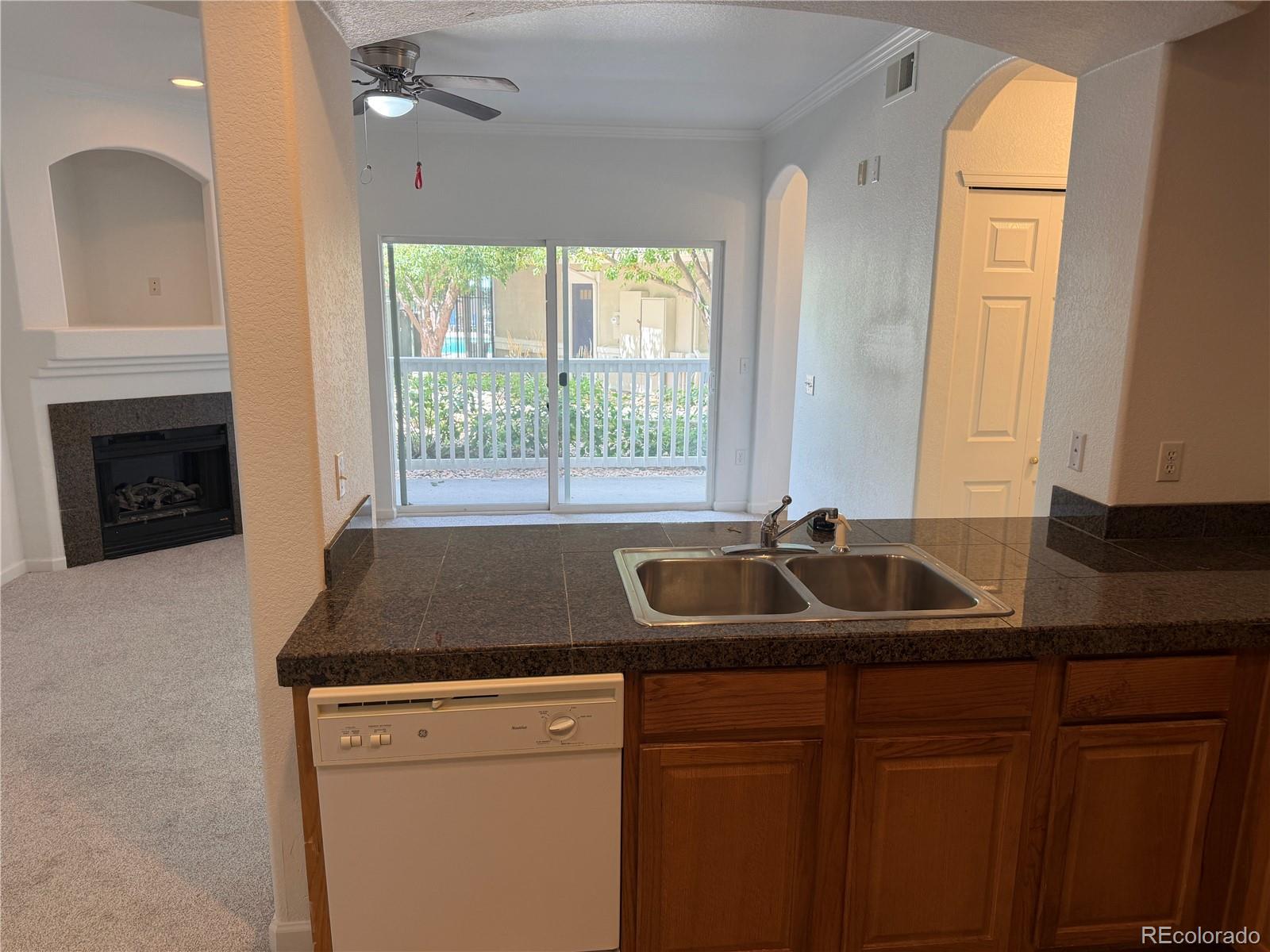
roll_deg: -0.6
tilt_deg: -11.3
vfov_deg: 56.8
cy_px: 476
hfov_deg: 71.6
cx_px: 635
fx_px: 881
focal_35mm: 24
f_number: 1.78
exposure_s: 1/120
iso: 125
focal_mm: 6.76
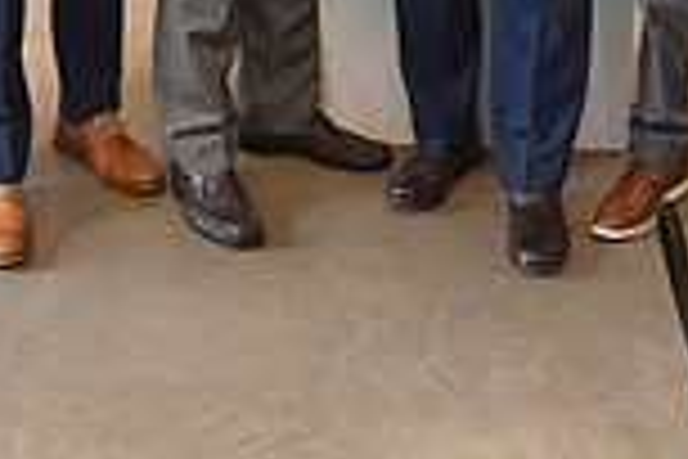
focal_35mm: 91
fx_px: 1739
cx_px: 463
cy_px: -394
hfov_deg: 22.3
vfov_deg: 13.4
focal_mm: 24
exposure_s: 1/40
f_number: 2.8
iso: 400
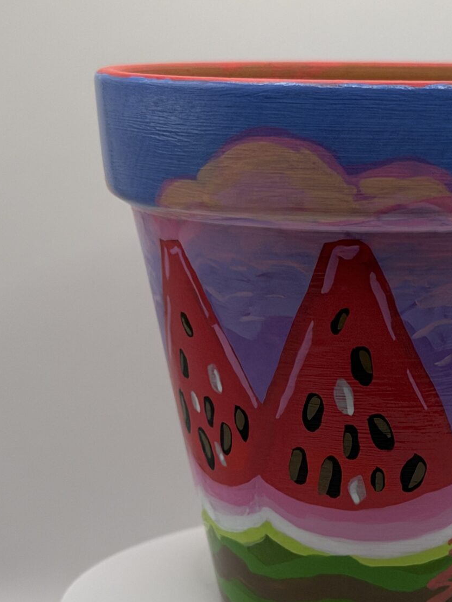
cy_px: 378
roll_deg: -1.1
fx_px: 1915
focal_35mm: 110
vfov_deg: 17.9
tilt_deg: -11.0
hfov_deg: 13.4
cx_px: 382
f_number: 1.78
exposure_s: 1/906
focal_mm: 6.76
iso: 64
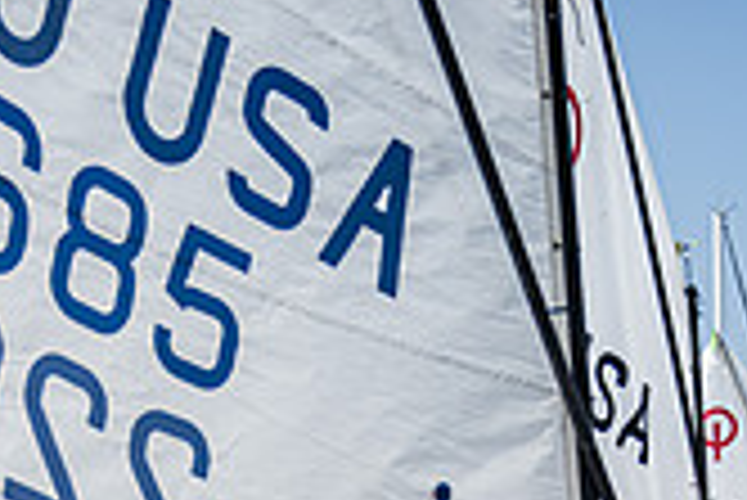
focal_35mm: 95
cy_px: 869
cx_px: 446
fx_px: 1973
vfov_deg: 13.2
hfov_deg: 21.4
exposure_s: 1/2000
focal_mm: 35
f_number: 4.5
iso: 250
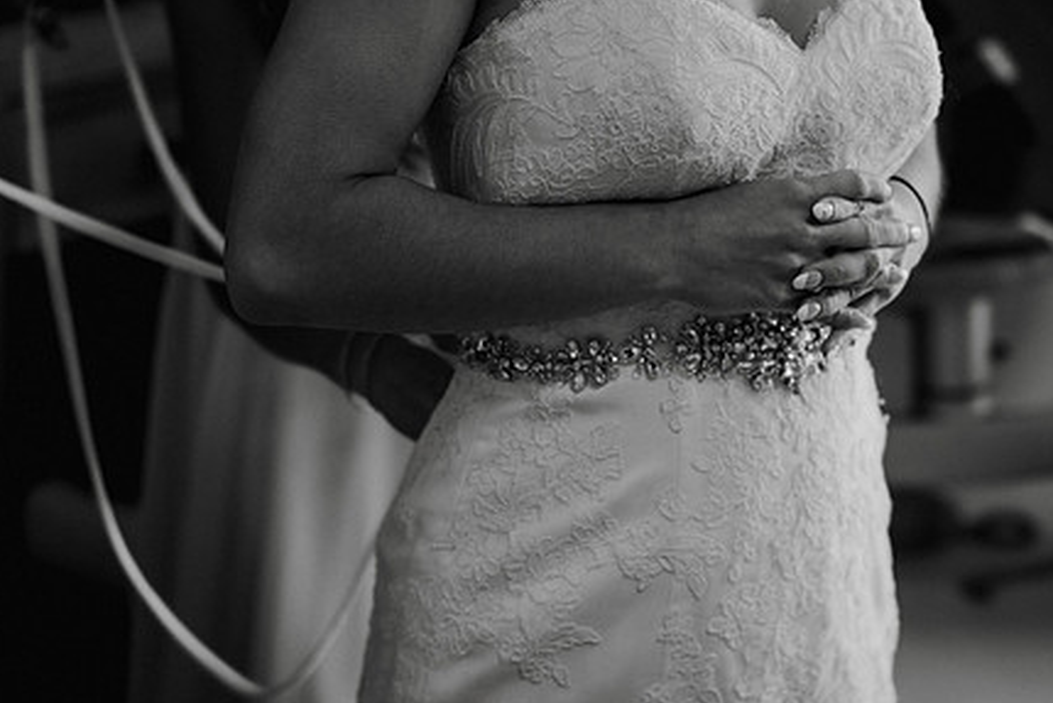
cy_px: 244
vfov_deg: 13.5
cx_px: 595
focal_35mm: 101
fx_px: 2955
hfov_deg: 20.2
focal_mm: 50
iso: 250
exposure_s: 1/200
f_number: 1.8
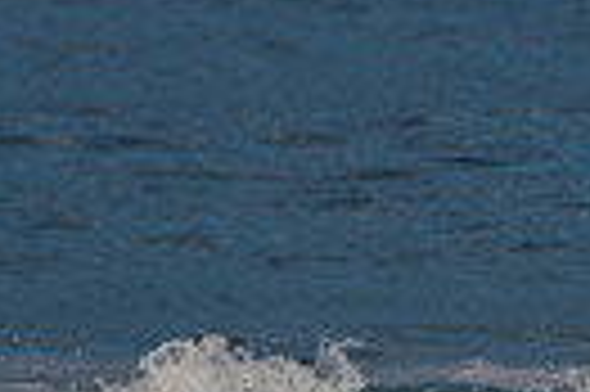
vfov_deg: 0.5
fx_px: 44555
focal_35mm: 2722
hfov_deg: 0.8
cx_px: -473
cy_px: 632
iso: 110
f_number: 5.6
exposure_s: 1/2000
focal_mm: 500
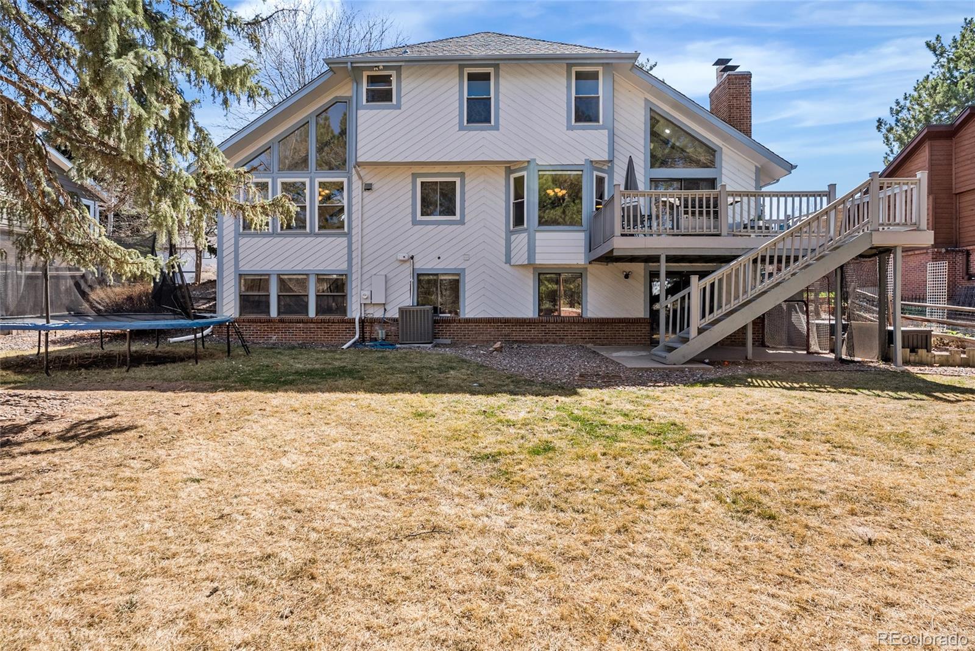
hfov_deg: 86.9
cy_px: 326
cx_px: 488
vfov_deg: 64.6
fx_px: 515
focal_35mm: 19
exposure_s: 1/4000
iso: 200
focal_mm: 19
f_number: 8
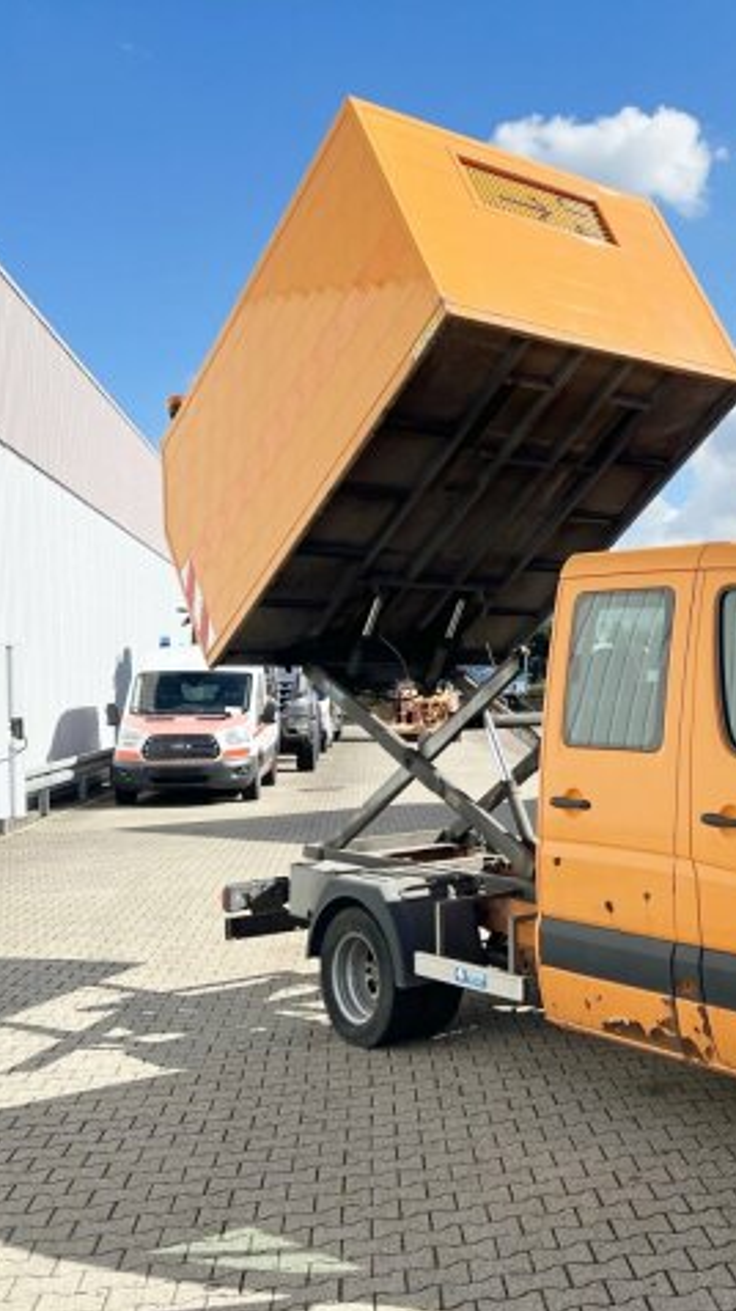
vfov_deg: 52.8
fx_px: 1320
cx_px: 774
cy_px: 657
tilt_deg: +1.4
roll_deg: +2.8
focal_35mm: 38
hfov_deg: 28.7
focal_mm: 5.7
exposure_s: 1/4630
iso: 50
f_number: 1.5
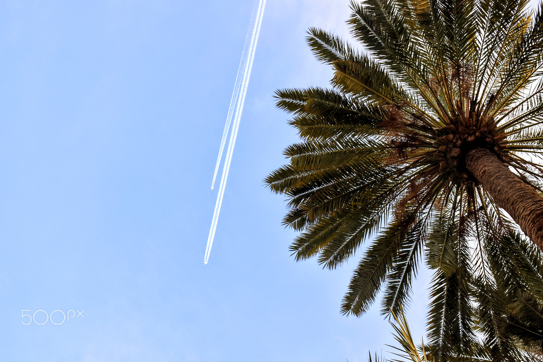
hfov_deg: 43.6
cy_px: 181
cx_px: 272
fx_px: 679
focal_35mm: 45
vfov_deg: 29.9
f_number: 7.1
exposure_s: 1/125
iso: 320
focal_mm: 30
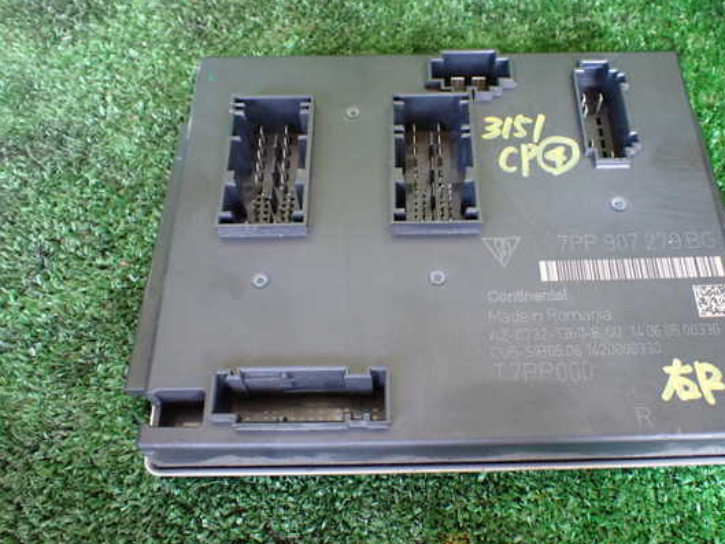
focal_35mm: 34
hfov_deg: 53.8
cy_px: 269
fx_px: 712
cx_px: 410
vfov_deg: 41.8
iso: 800
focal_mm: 5.4
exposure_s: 1/60
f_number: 2.3
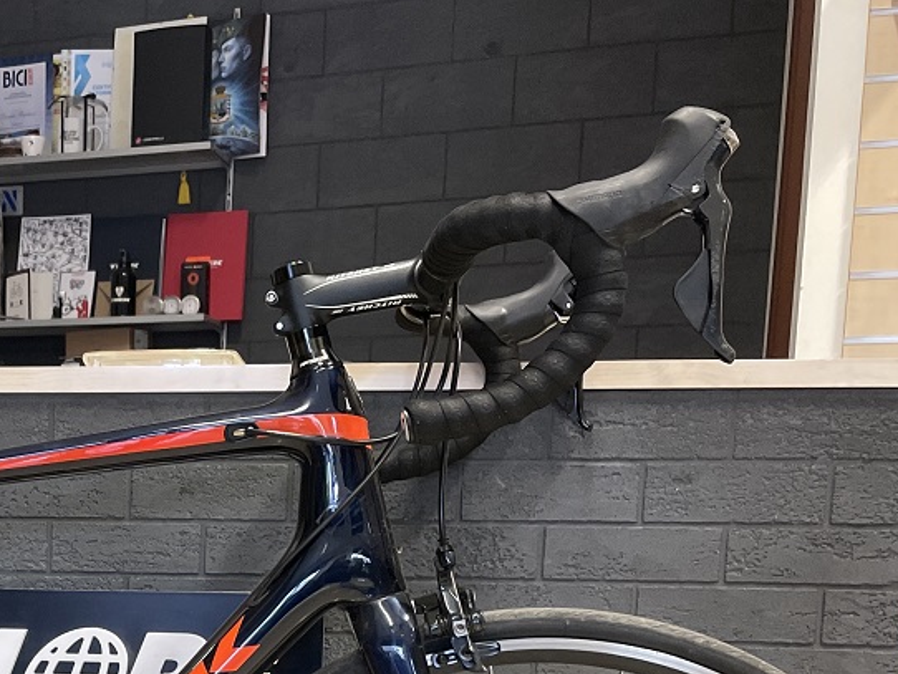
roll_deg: +0.1
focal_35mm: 58
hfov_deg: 31.2
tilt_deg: -9.5
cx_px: 35
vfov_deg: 23.7
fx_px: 1505
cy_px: 740
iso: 200
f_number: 1.6
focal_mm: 4.2
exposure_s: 1/50
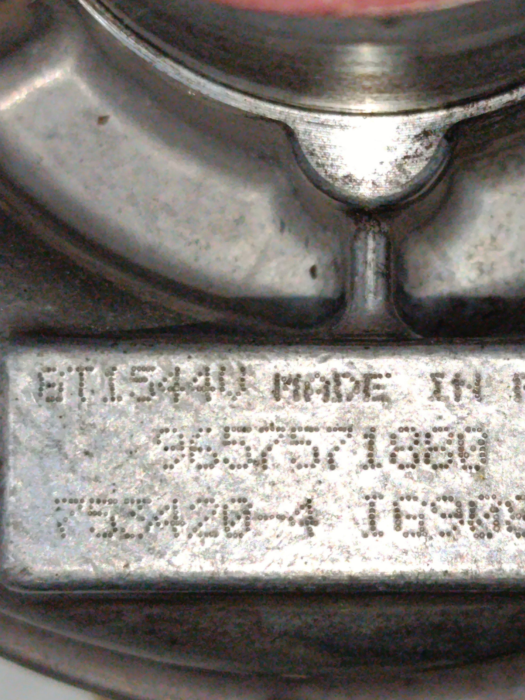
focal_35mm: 105
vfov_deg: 18.7
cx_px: 391
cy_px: 348
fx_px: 2123
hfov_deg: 14.0
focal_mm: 5.24
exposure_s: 1/100
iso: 610
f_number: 1.7
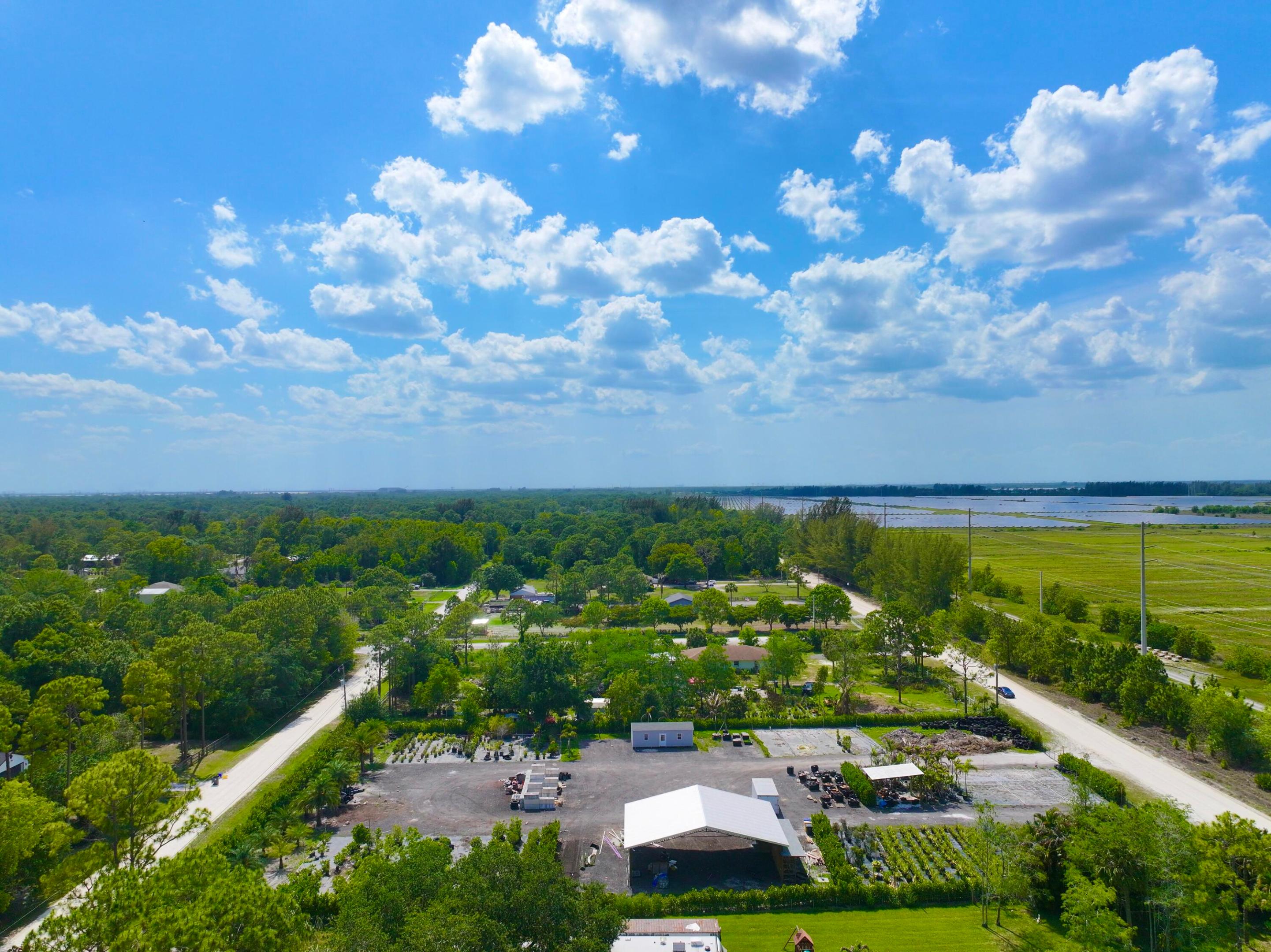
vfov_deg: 56.8
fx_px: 881
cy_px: 476
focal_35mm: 24
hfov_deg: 71.6
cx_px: 636
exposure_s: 1/3200
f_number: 2.8
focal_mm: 12.29
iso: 130
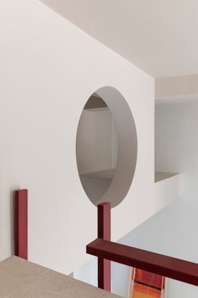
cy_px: 149
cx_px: 99
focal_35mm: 30
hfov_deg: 43.5
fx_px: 248
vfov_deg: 62.0
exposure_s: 1
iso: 100
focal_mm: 30
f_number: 8
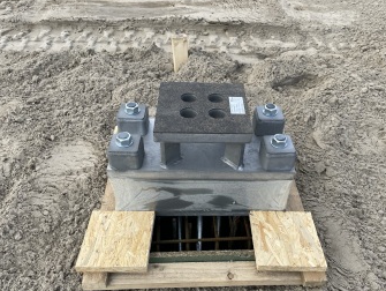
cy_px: 165
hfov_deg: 58.2
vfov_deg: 45.4
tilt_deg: -40.7
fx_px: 346
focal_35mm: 31
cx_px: 206
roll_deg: -0.9
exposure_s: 1/1114
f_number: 1.6
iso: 32
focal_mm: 4.2
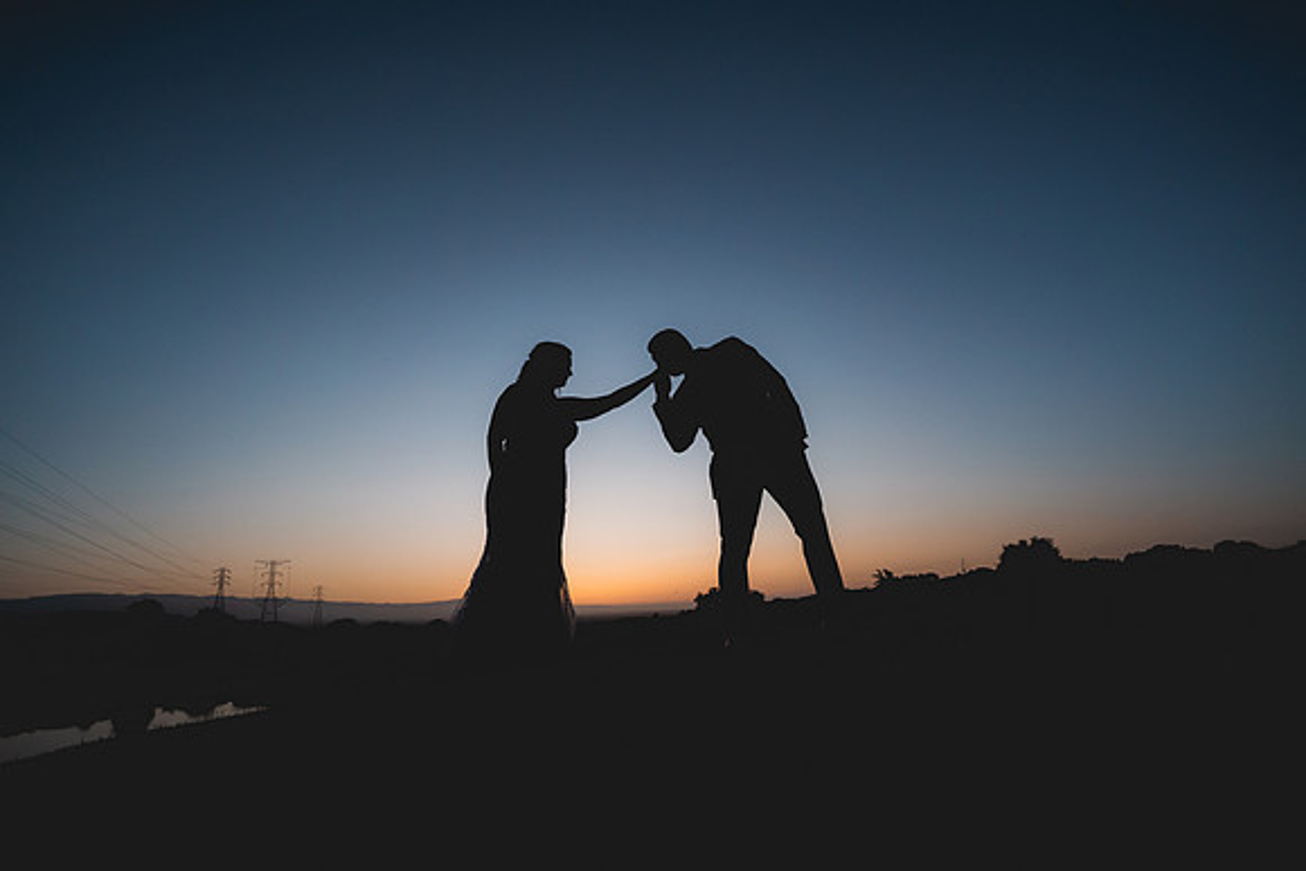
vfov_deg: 67.4
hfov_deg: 90.0
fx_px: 653
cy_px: 436
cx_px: 653
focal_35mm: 18
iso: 1250
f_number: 2.8
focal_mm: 18
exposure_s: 1/5000
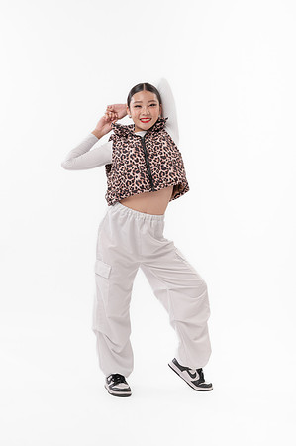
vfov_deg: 34.5
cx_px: 148
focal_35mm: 58
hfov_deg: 23.3
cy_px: 223
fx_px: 717
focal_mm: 58
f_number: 8
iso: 640
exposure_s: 1/160
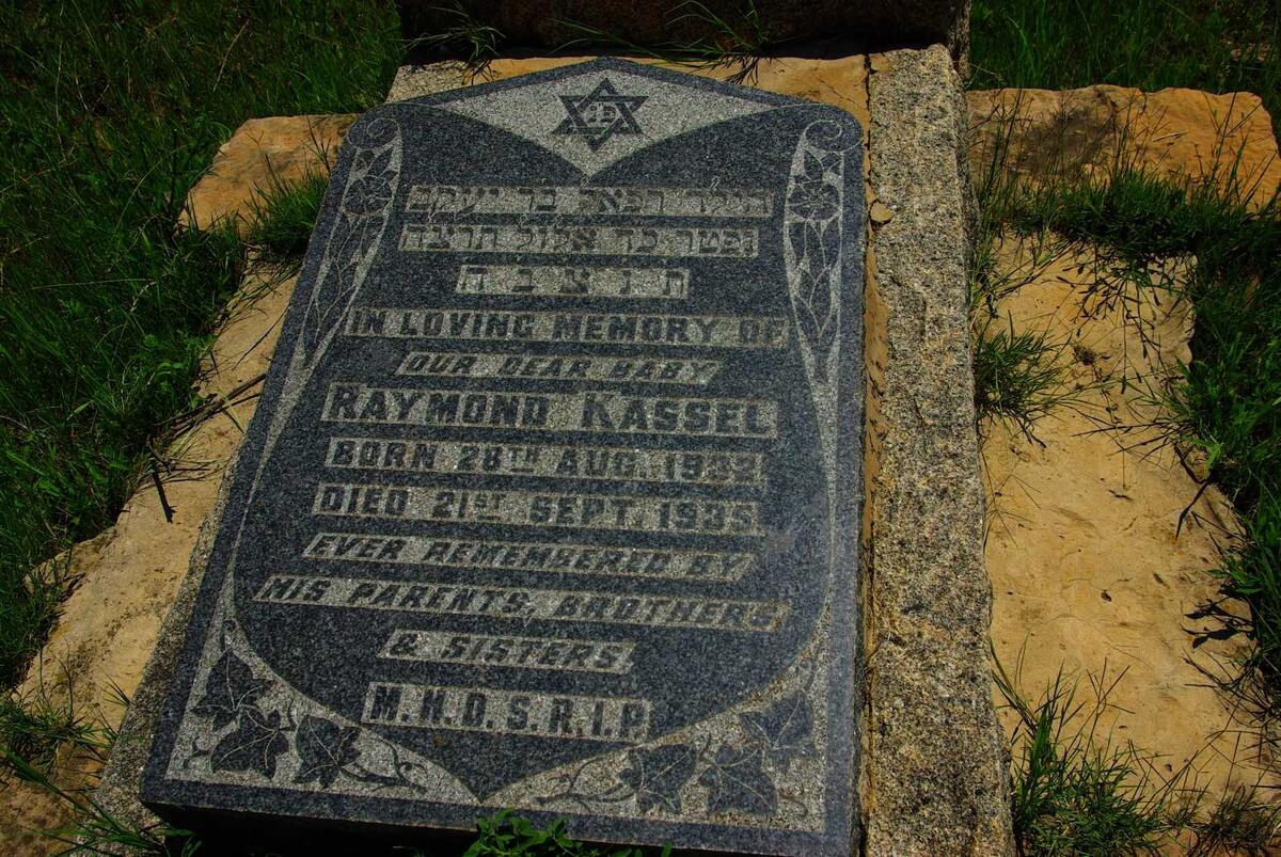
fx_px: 1282
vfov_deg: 37.0
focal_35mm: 36
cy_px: 428
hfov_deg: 53.1
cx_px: 640
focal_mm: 24
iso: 100
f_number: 9.5
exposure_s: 1/750
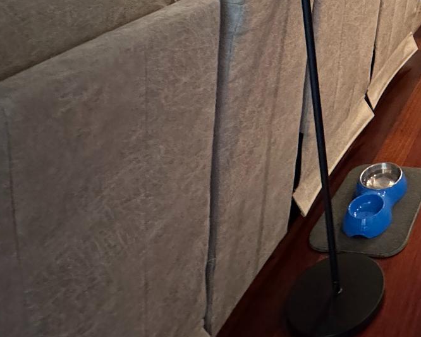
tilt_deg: -14.7
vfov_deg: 31.3
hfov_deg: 34.7
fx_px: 523
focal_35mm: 42
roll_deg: +0.0
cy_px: -44
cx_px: 508
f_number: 2.2
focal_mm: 2.22
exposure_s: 1/40
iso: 1000
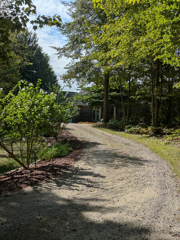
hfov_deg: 30.3
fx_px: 332
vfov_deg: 39.6
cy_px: 120
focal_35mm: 48
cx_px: 90
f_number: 1.85
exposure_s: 1/4464
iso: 50
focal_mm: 6.81
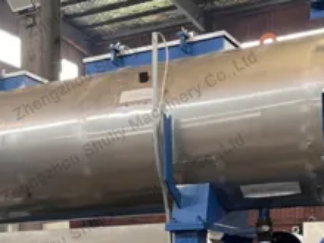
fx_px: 796
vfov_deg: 16.7
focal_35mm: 85
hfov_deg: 21.9
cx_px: -25
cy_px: 280
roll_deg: +0.0
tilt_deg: +1.6
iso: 125
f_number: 1.6
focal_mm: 5.1
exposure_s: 1/60
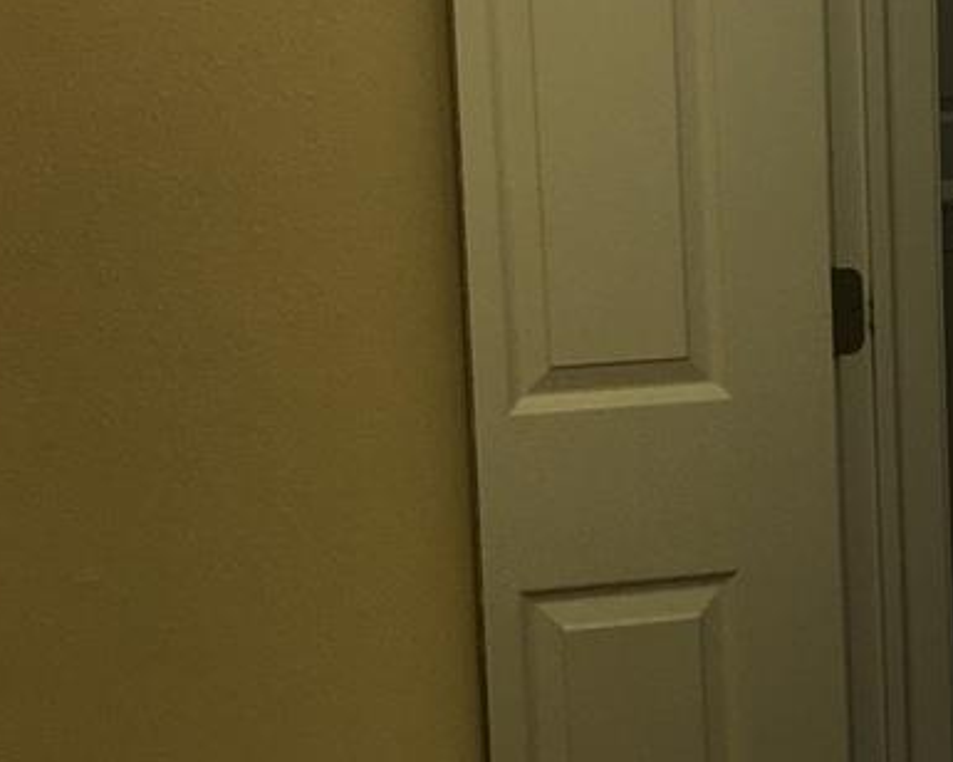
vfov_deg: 13.6
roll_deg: +0.5
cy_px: 408
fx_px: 3187
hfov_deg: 16.1
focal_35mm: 113
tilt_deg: -10.7
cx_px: 1267
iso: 25
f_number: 2.2
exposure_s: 1/60
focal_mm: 4.15
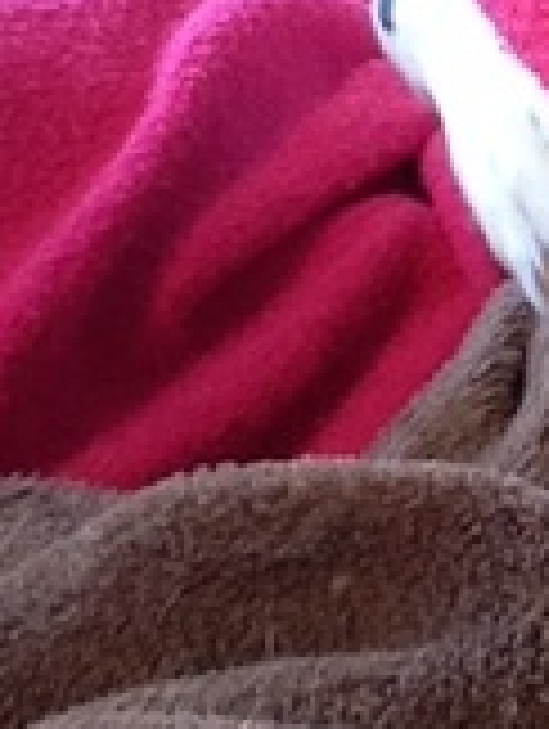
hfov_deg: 11.8
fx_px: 2573
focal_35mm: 122
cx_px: 716
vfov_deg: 15.1
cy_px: -320
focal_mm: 2.15
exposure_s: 1/30
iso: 100
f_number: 2.4
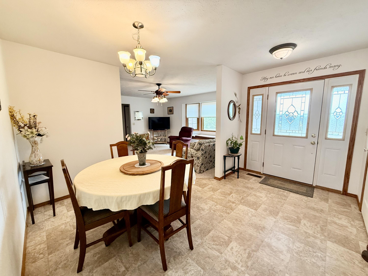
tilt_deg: -6.9
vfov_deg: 85.7
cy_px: 138
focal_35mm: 14
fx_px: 149
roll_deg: +0.3
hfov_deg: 102.1
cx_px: 184
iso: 320
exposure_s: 1/120
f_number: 2.2
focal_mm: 2.22
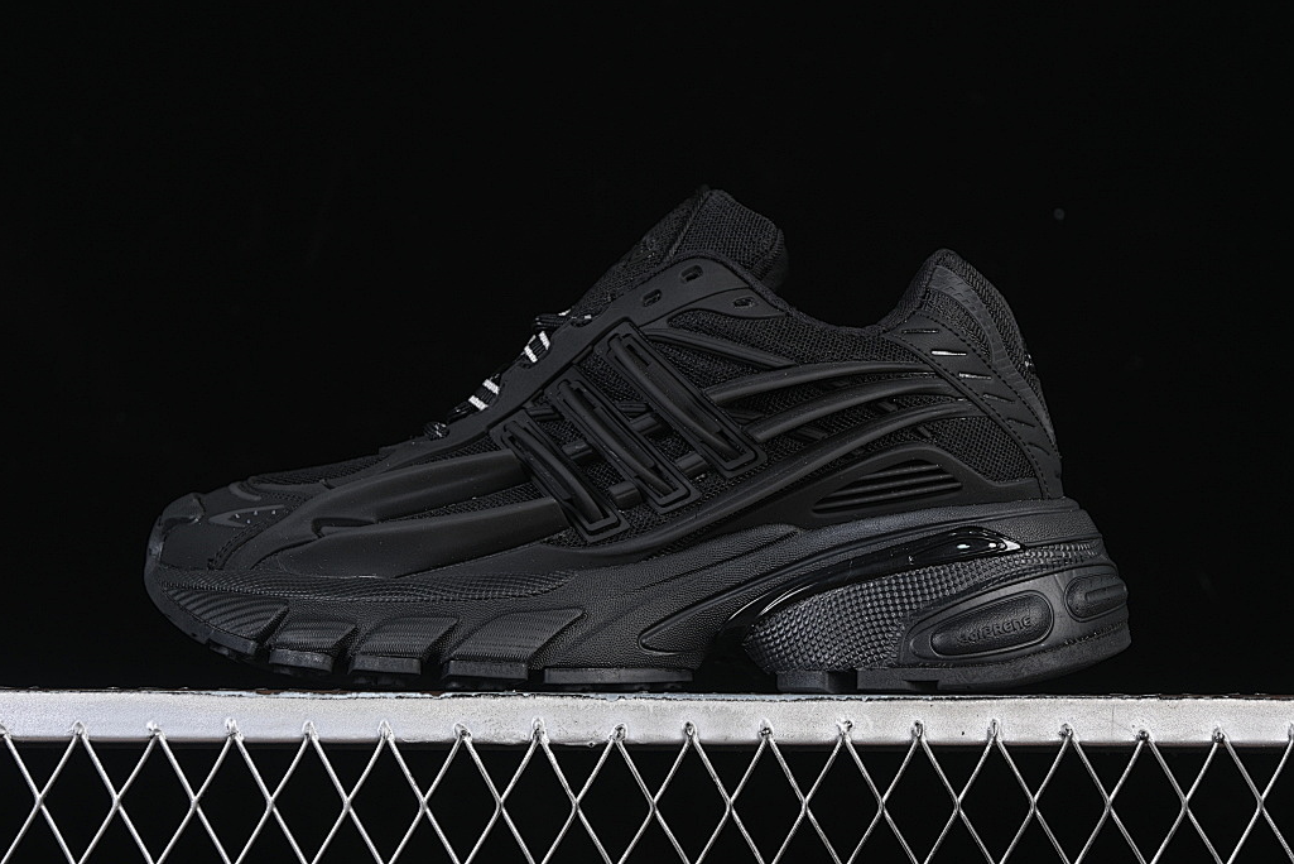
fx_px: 2840
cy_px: 412
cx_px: 649
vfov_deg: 17.3
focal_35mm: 79
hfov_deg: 25.7
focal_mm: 50
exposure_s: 1/60
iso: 160
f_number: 6.3
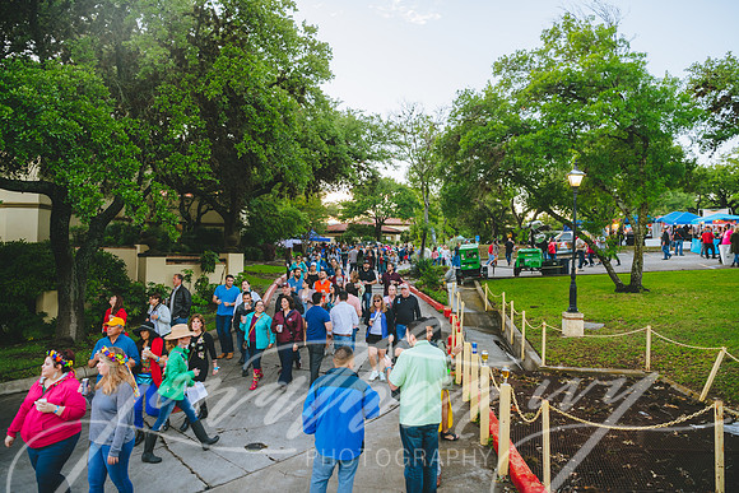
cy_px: 246
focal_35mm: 24
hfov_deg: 73.7
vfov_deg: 53.2
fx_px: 493
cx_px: 370
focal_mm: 24
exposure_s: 1/160
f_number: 3.5
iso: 280
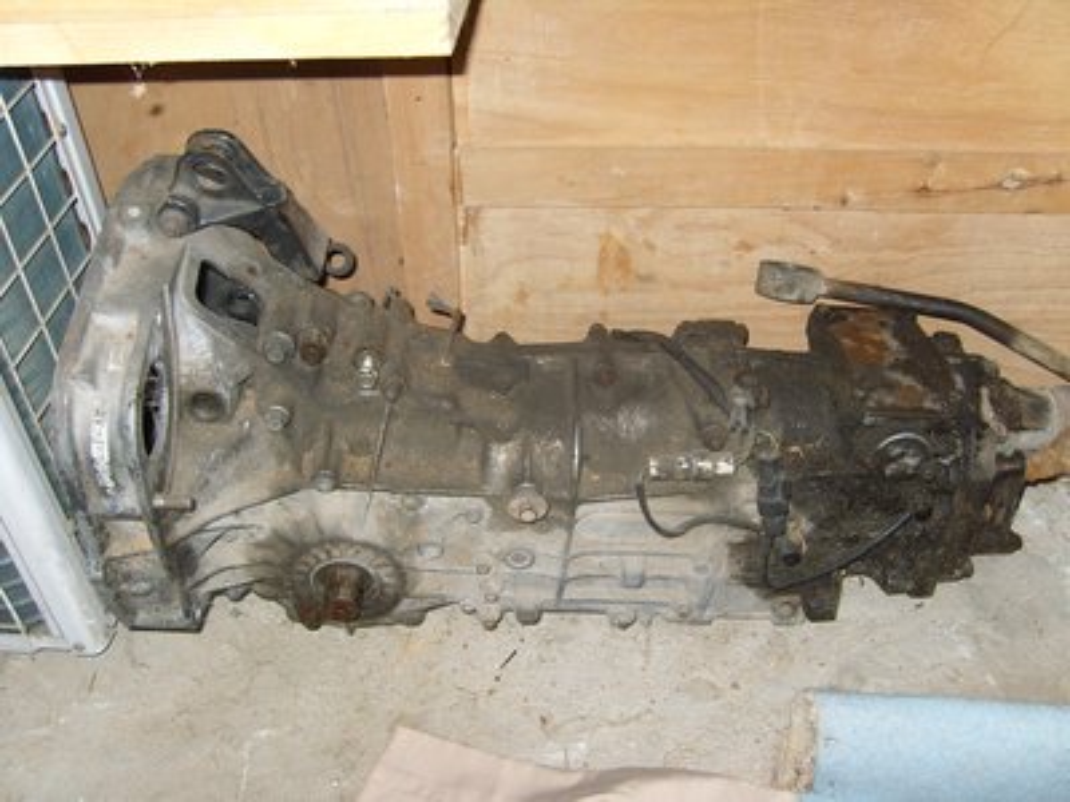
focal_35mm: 35
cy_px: 401
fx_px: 1082
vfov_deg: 40.7
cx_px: 535
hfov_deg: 52.6
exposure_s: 1/30
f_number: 2.8
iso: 100
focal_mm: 7.4
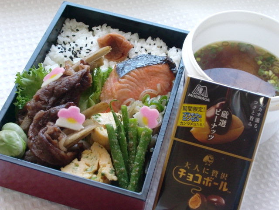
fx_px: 532
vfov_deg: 22.3
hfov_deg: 29.4
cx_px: 140
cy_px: 105
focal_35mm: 66
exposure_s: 1/60
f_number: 4.1
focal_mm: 11.7
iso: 400
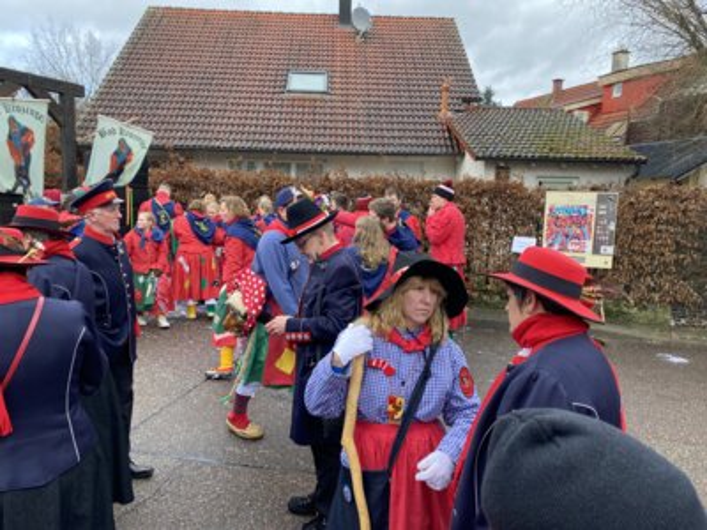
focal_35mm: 26
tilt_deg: -6.5
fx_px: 531
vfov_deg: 53.1
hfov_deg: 67.3
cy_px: 265
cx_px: 354
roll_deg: -2.4
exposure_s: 1/122
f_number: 1.8
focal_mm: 4.25
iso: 40
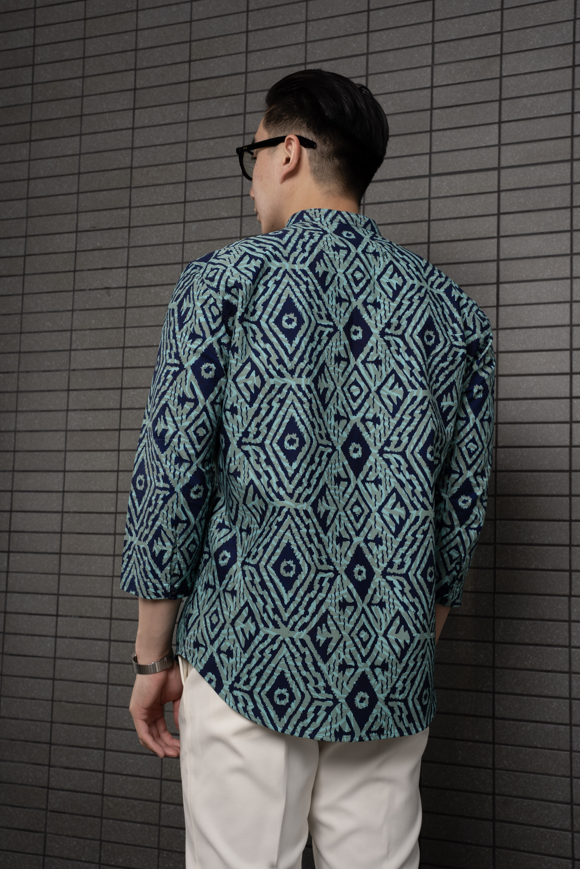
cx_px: 292
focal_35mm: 43
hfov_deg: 31.1
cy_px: 430
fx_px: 1041
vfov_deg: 45.3
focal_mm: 42.1
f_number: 8
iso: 160
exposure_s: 1/125
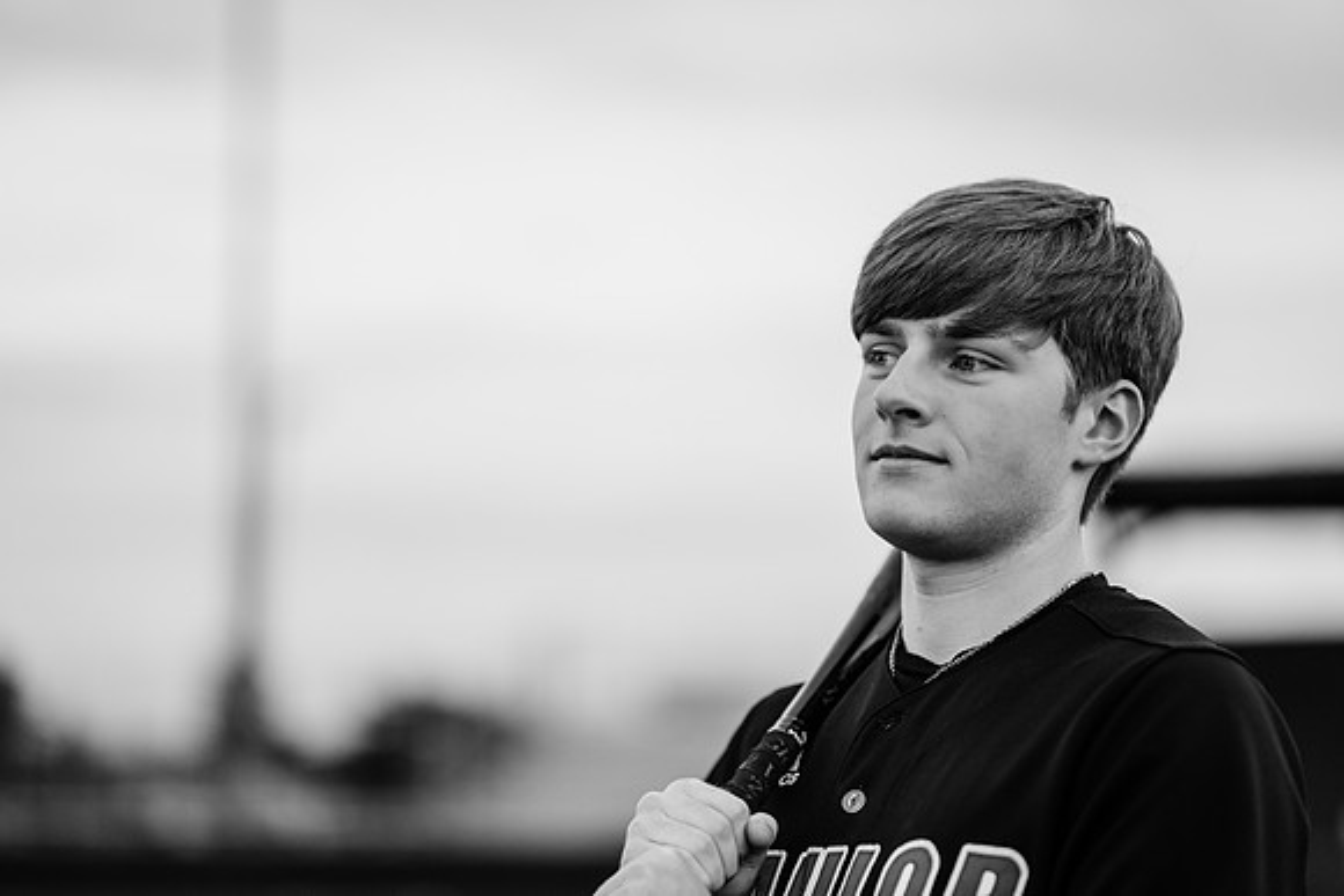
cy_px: 448
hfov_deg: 23.9
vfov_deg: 16.1
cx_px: 672
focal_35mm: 85
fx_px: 3174
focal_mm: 85
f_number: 1.4
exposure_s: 1/2500
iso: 800
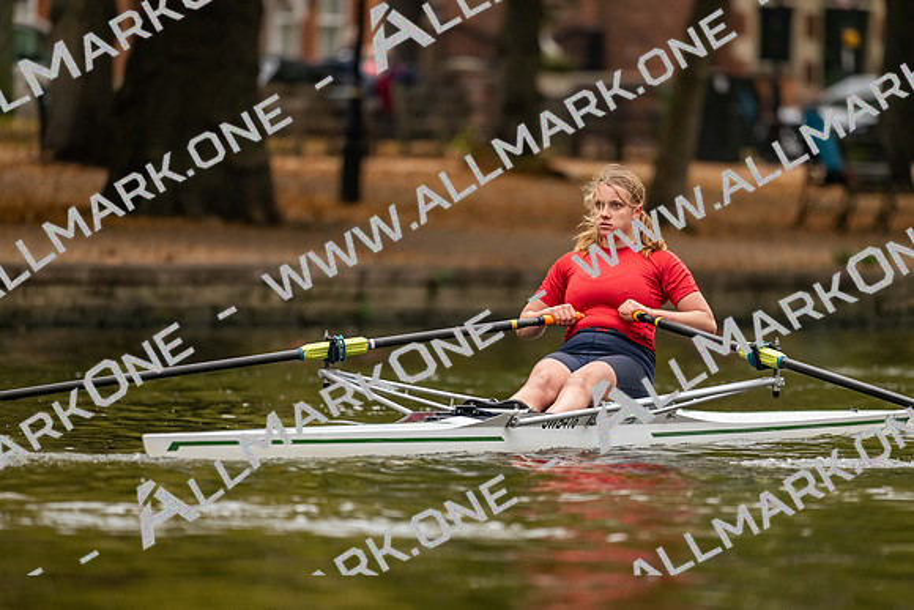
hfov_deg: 5.2
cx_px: 457
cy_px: 305
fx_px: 10157
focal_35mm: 400
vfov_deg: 3.4
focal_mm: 400
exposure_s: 1/2500
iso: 2500
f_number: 4.5
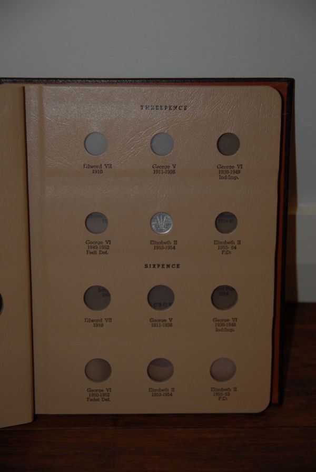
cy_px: 236
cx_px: 158
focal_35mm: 75
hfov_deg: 18.2
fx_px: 984
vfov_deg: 27.0
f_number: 3.5
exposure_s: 1/60
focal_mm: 50
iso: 200
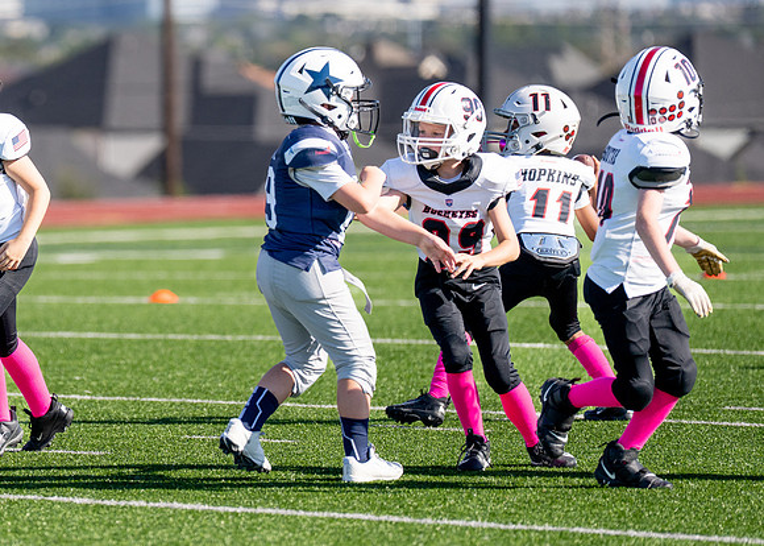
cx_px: 98
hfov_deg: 5.9
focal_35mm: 342
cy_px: 226
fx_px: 7419
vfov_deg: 4.2
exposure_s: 1/5000
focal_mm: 200
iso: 320
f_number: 2.8
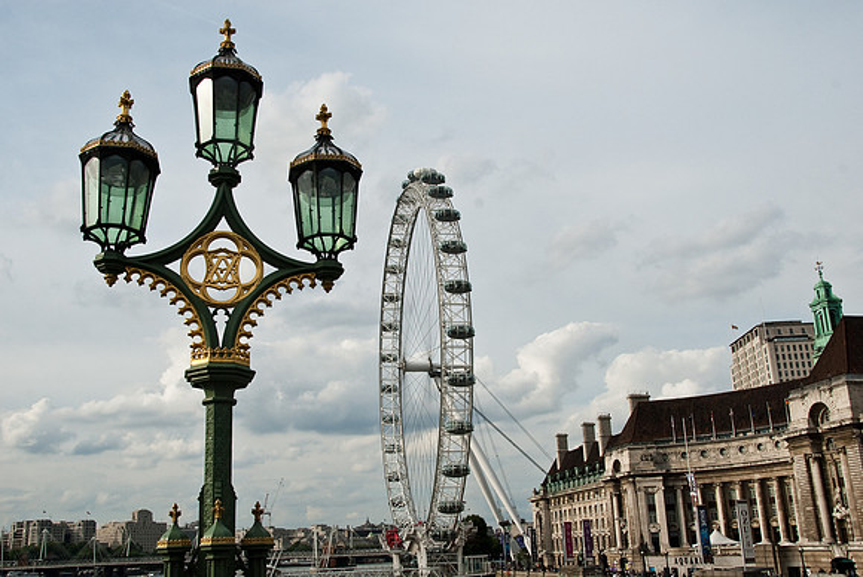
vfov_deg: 40.1
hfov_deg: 57.2
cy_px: 288
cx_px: 432
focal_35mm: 33
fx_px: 792
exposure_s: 1/500
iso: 200
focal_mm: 22
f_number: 11
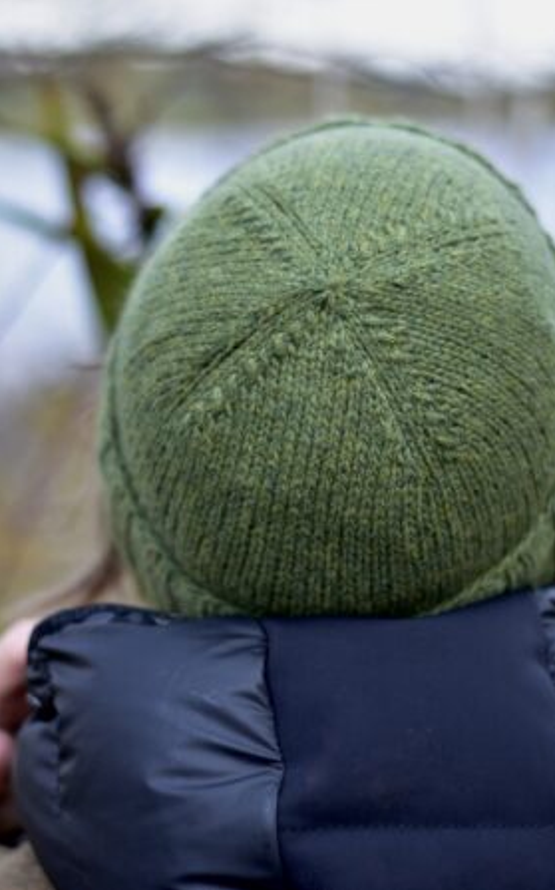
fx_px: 1865
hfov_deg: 16.9
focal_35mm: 77
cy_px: 444
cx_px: 294
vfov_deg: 26.8
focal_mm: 50
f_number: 2
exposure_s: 1/200
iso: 100
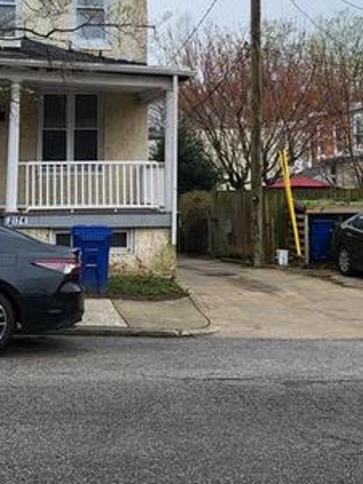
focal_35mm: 53
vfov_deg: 34.9
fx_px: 742
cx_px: 124
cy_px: 87
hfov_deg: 27.3
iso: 40
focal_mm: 5
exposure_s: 1/1597
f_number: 1.8
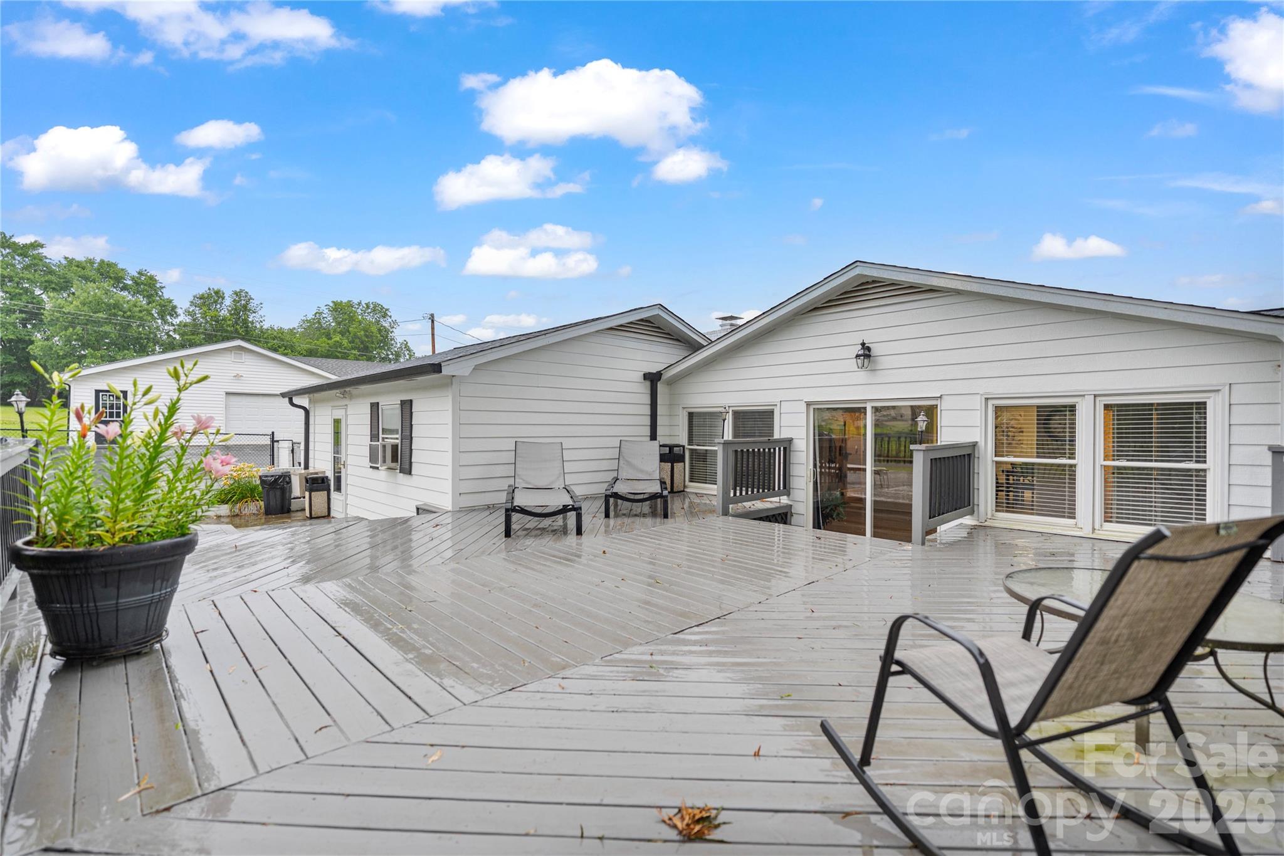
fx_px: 571
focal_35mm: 16
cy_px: 428
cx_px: 642
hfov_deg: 96.7
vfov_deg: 73.7
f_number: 1.8
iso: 100
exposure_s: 1/30
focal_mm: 16
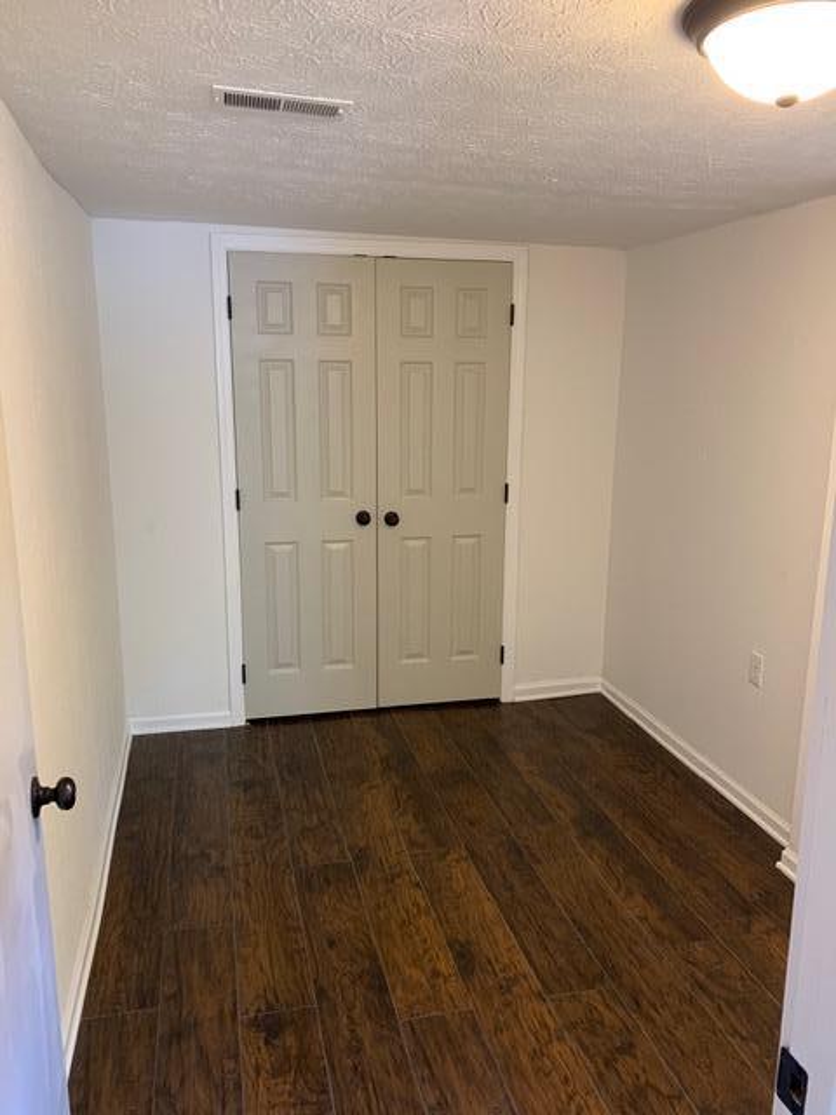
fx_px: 837
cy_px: 558
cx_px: 418
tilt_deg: -11.4
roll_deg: +0.0
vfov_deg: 67.3
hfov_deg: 53.1
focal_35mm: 26
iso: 250
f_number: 1.8
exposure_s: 1/60
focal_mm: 4.25
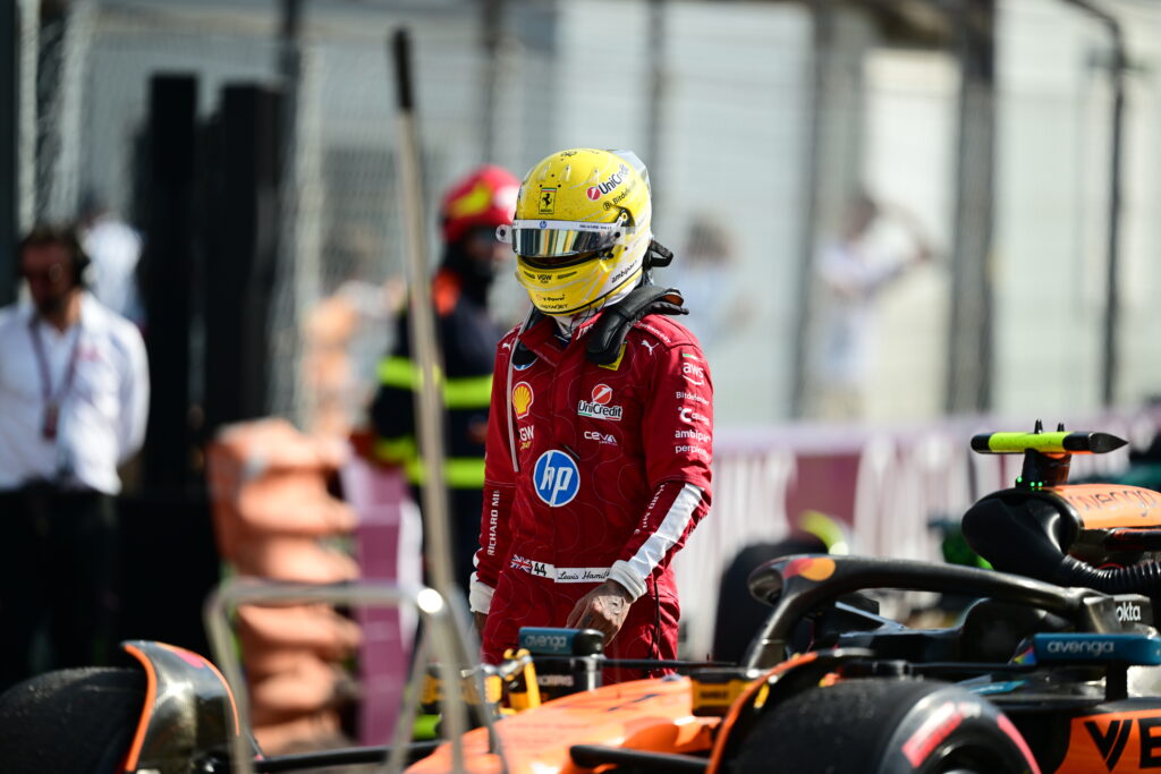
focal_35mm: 400
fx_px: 12901
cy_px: 387
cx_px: 580
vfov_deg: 3.4
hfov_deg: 5.2
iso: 125
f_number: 2.8
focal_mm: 400
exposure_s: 1/1250
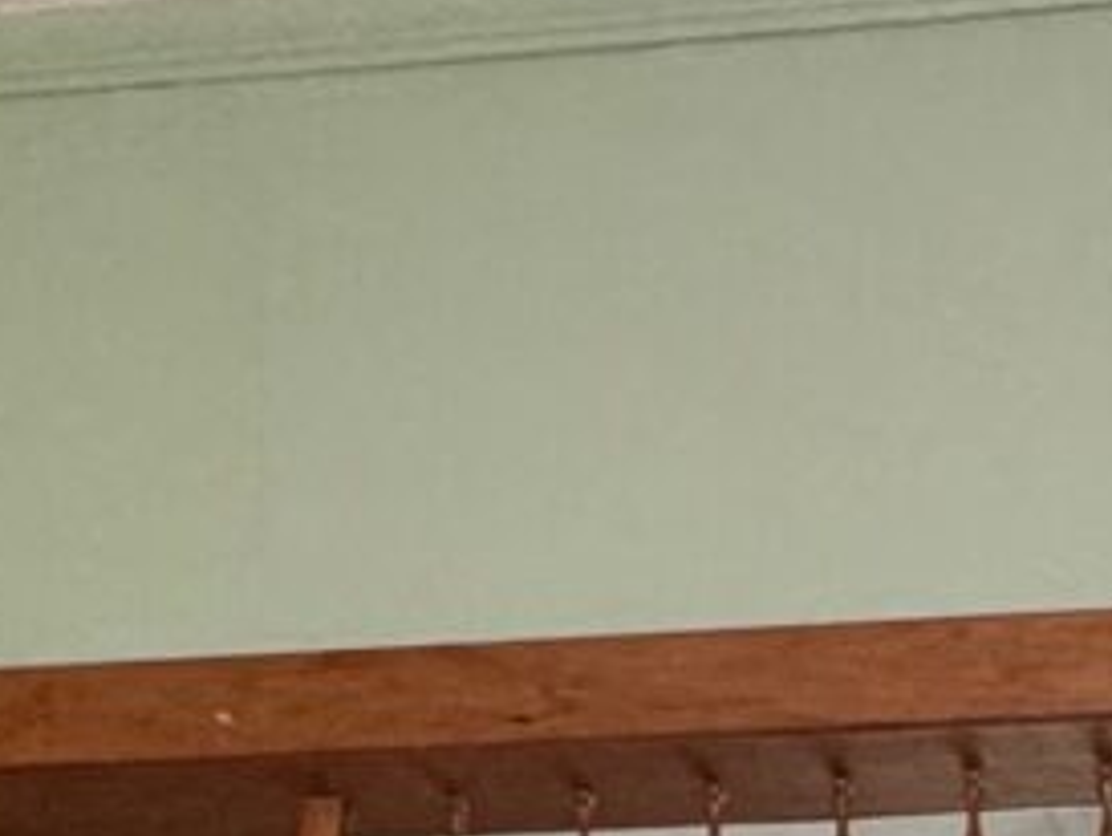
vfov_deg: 13.0
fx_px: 3151
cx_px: 1140
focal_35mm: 98
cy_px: 1688
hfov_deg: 19.4
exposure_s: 1/60
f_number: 2.2
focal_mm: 2.22
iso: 320
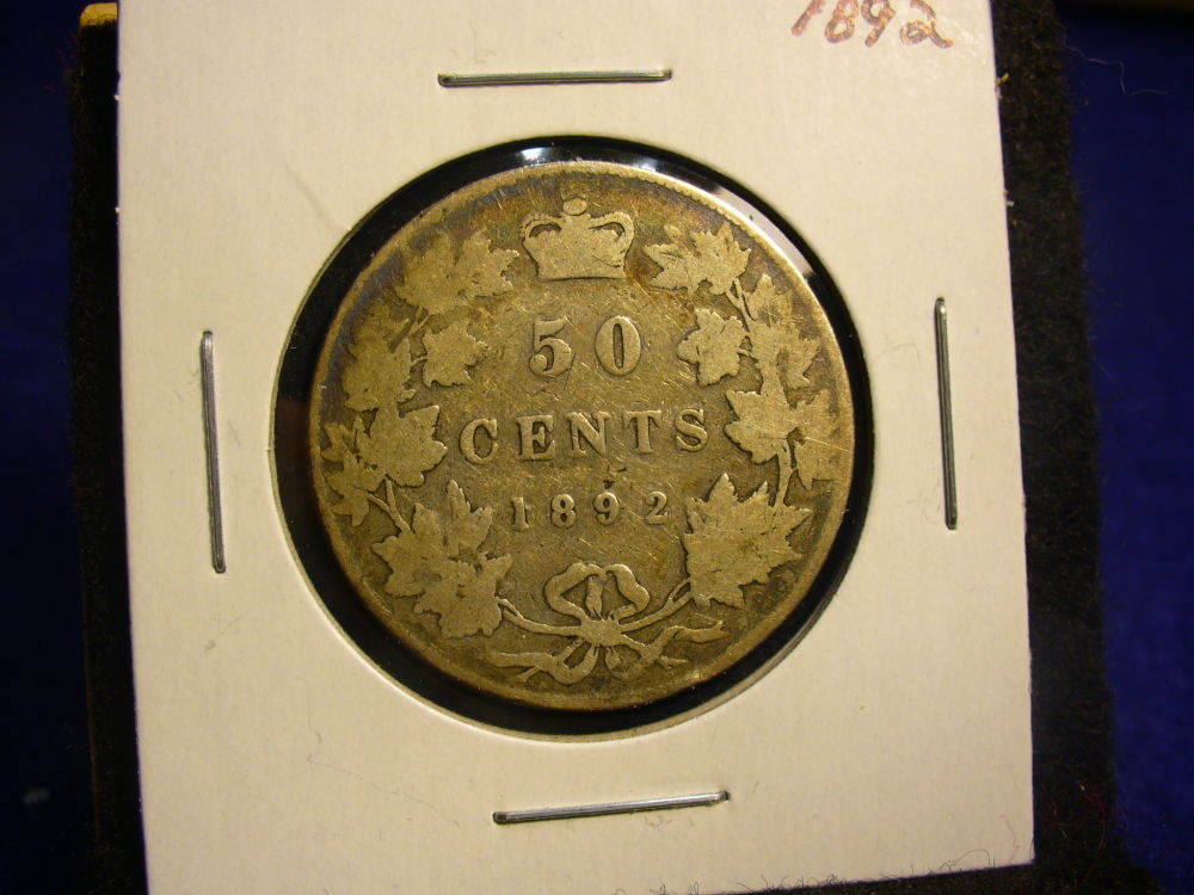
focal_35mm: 37
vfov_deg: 38.7
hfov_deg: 50.1
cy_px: 448
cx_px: 597
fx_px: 1276
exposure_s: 1/80
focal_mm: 6.1
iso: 80
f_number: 2.8
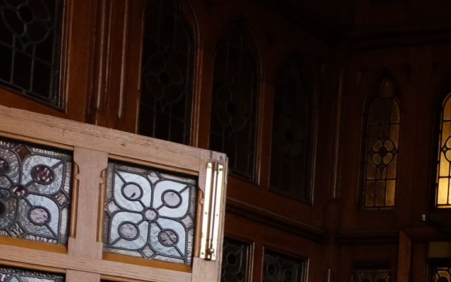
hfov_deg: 21.0
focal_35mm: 82
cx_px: 697
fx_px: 1008
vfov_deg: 14.2
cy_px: 496
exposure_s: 1/100
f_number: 5
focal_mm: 16
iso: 1000
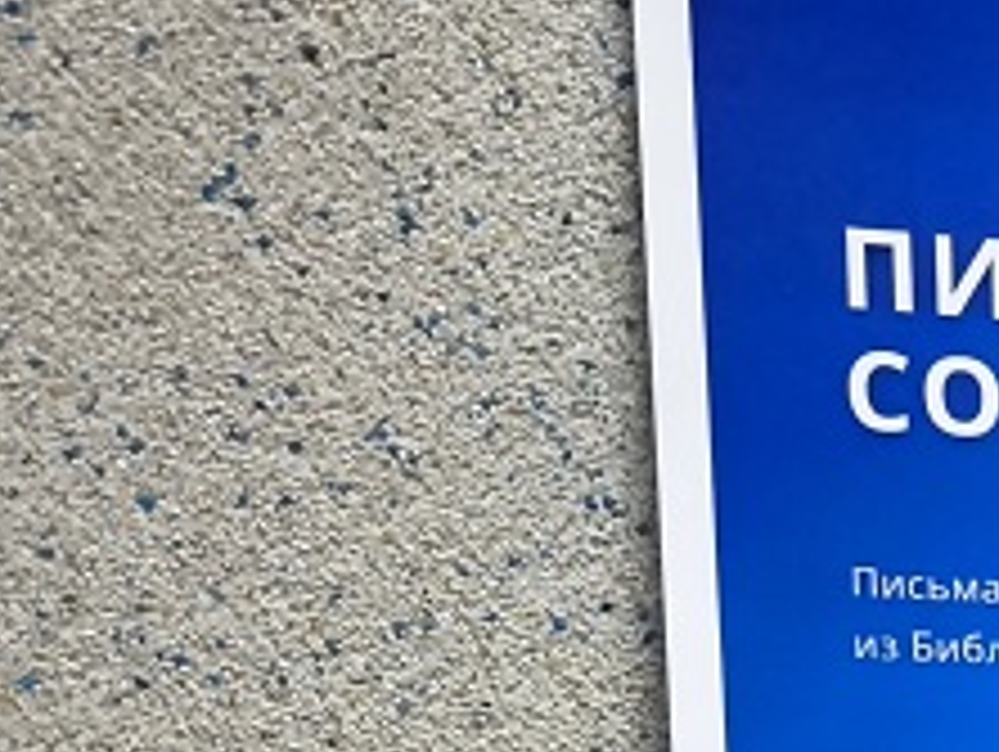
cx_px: 1998
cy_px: 1387
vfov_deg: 12.5
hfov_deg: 14.9
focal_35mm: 108
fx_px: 3120
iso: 2000
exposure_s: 1/157
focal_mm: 6.92
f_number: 1.9
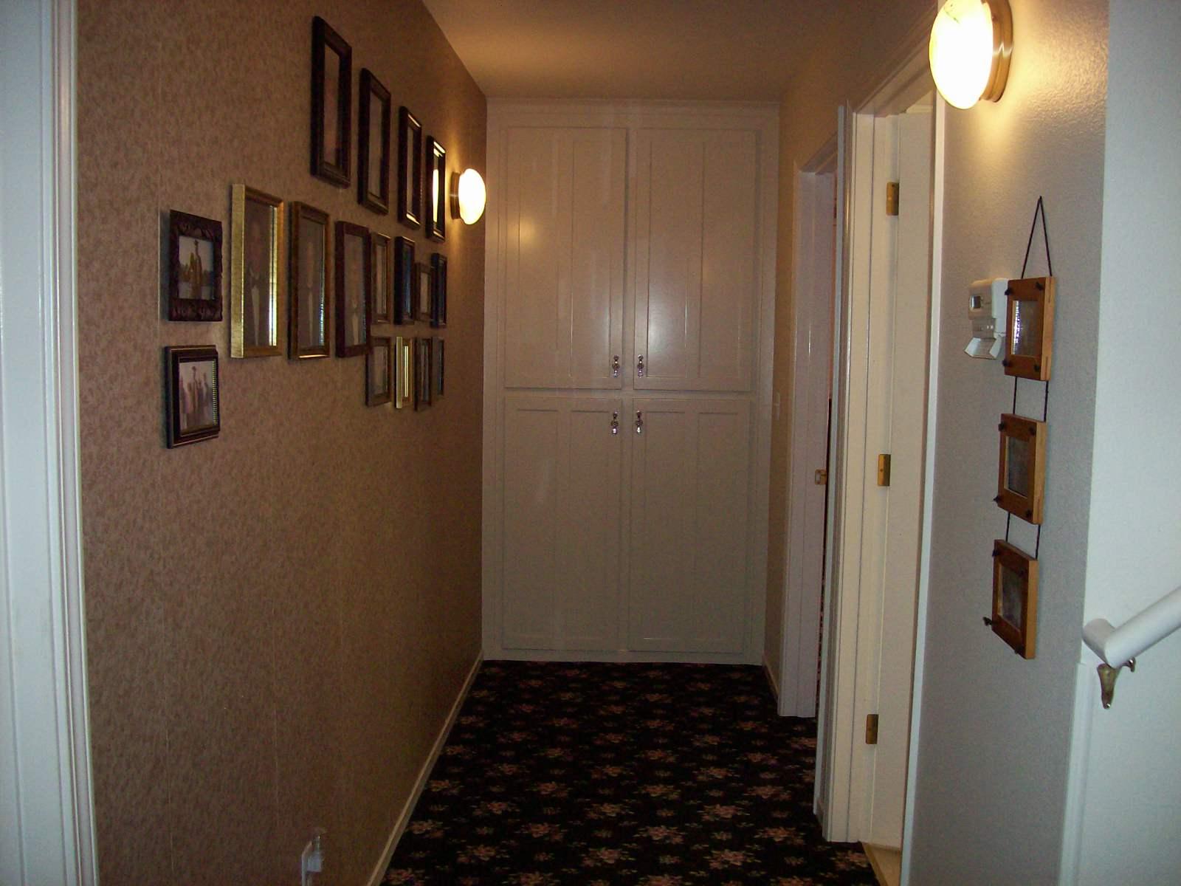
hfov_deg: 51.4
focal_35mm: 36
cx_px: 590
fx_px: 1228
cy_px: 443
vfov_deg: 39.7
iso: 140
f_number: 2.7
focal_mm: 6
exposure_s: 1/64
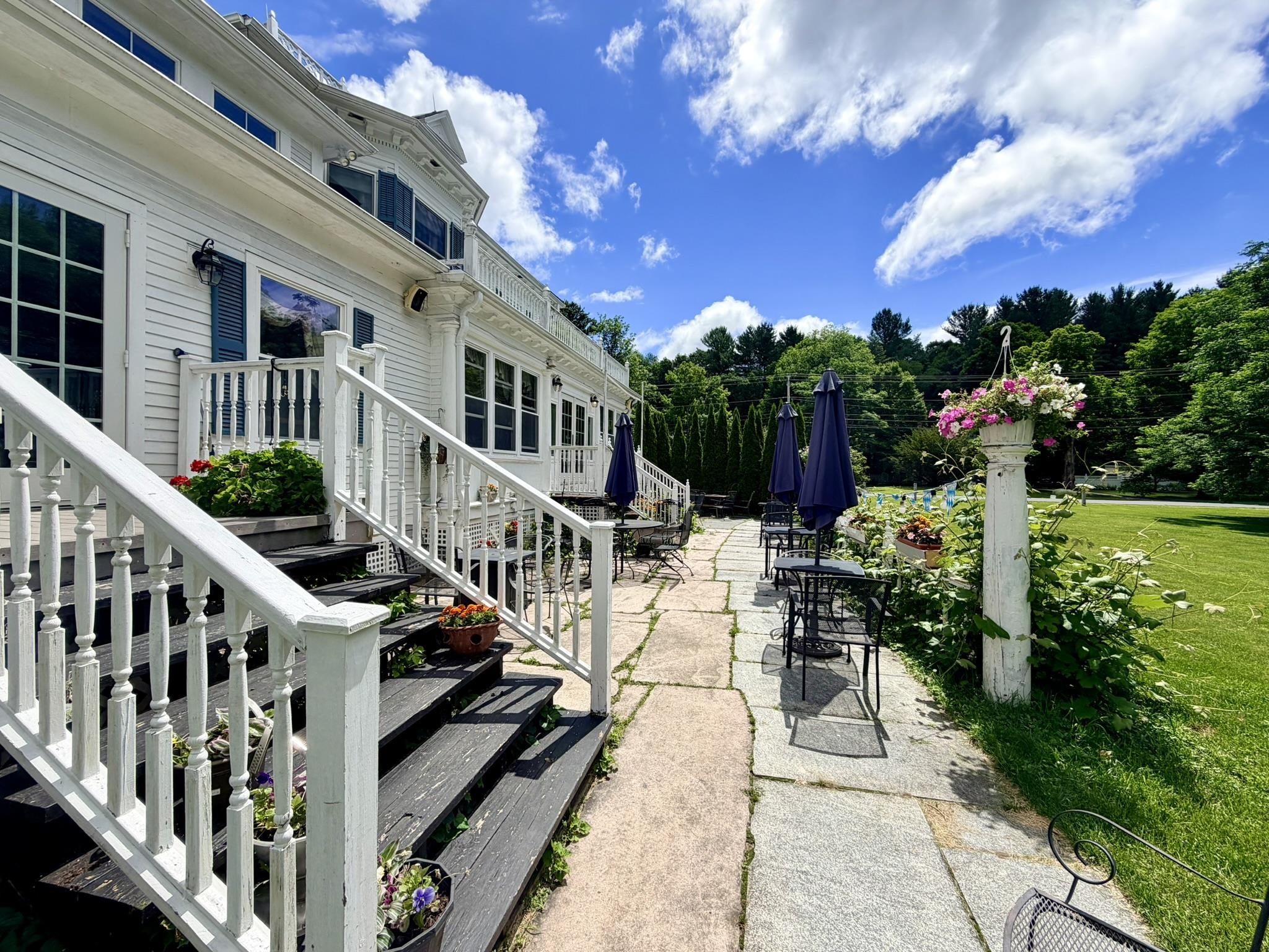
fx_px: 513
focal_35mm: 14
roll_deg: -0.5
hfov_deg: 102.1
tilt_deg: -0.7
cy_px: 476
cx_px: 634
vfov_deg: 85.7
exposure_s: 1/1259
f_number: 2.2
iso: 20
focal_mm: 2.22
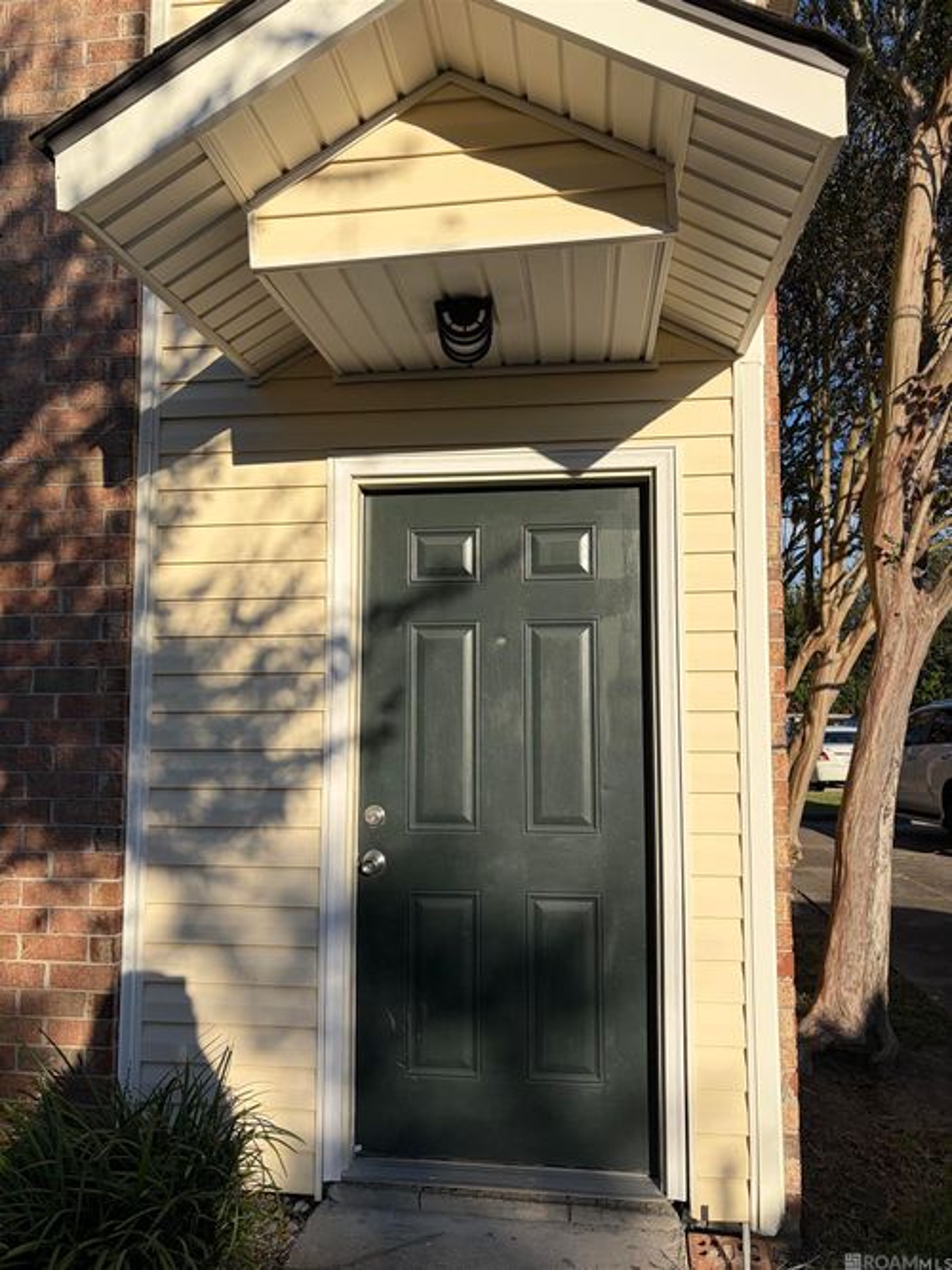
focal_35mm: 26
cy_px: 635
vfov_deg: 67.3
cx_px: 476
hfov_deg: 53.0
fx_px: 954
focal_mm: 5.96
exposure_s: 1/4950
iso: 50
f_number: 1.6
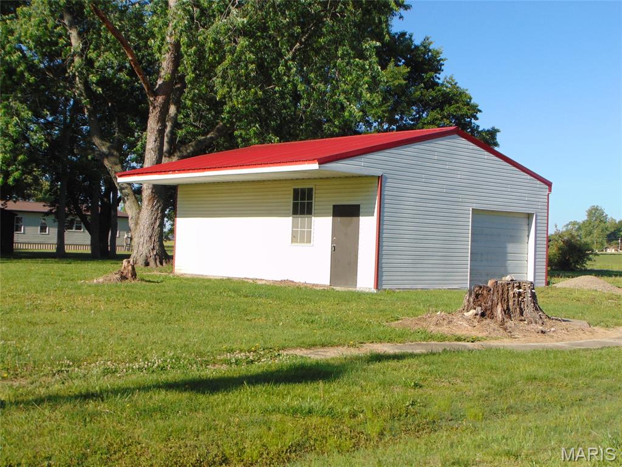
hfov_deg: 38.2
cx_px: 311
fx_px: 898
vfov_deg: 29.1
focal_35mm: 50
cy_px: 234
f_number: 9
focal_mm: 9
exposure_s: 1/160
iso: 80
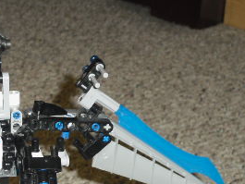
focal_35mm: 128
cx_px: -43
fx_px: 906
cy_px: 169
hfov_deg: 14.9
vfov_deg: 11.5
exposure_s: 1/60
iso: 200
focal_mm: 9.4
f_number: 3.8
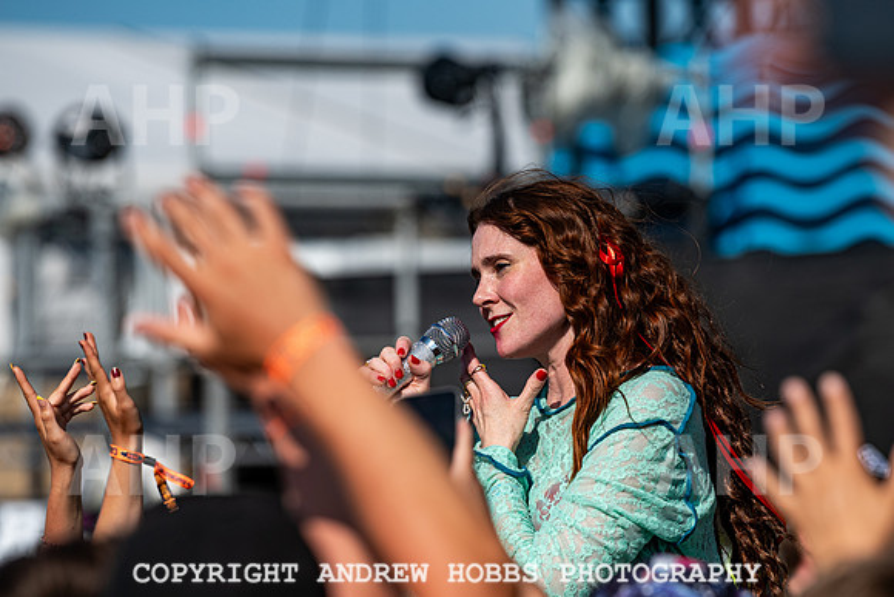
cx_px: 507
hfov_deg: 8.3
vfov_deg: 5.6
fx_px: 6141
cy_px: 369
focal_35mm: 247
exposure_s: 1/5000
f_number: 4
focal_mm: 200
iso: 200
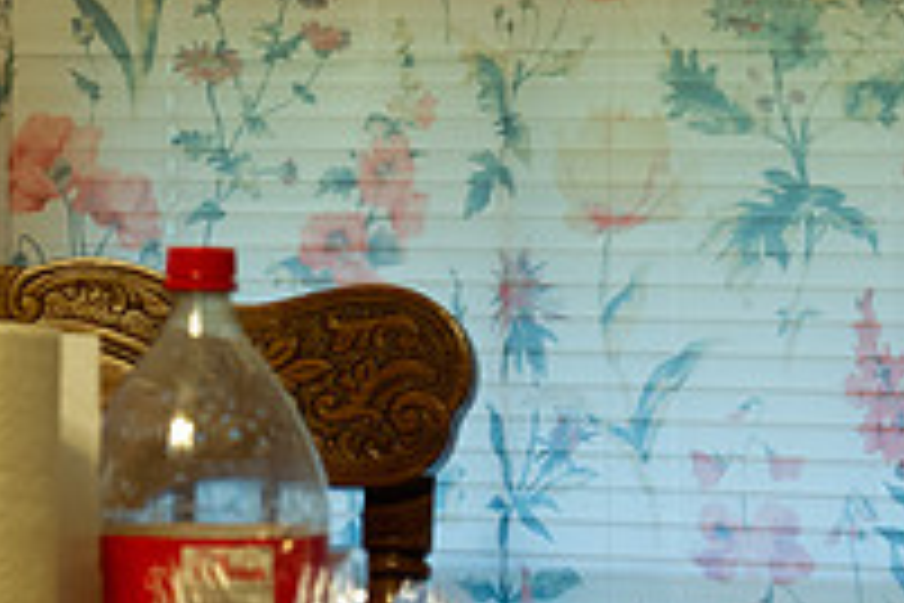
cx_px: -153
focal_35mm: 159
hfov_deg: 12.6
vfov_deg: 8.6
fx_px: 3992
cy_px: -54
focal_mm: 55
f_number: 5.6
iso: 2500
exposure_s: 1/60
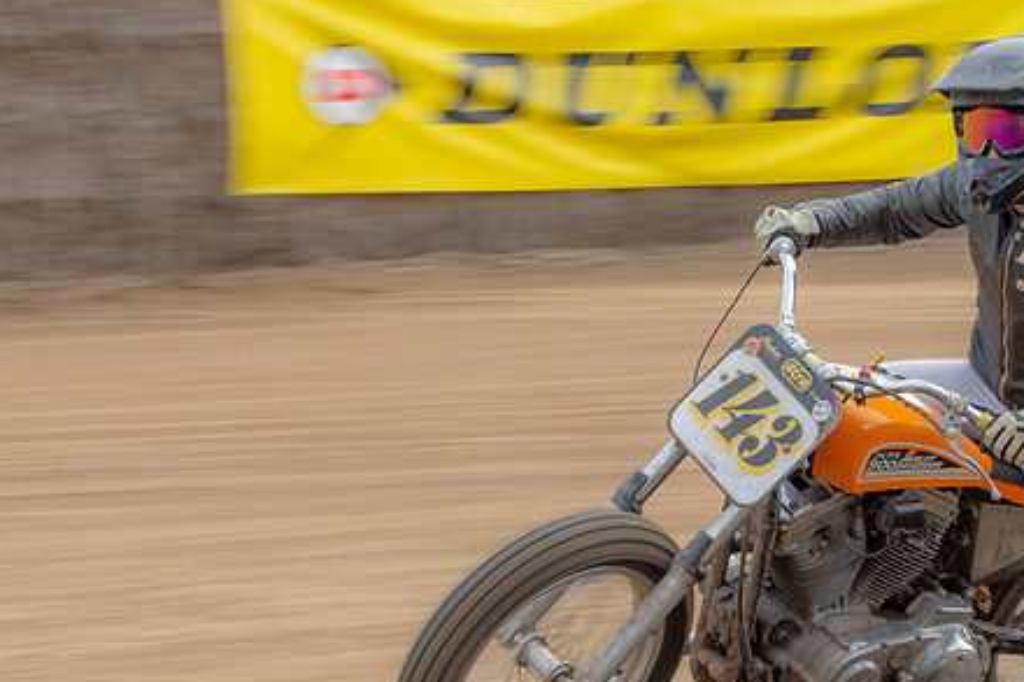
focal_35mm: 189
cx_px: 729
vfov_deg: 7.3
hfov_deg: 10.9
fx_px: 5374
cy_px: 440
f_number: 14
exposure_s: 1/100
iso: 320
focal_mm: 82
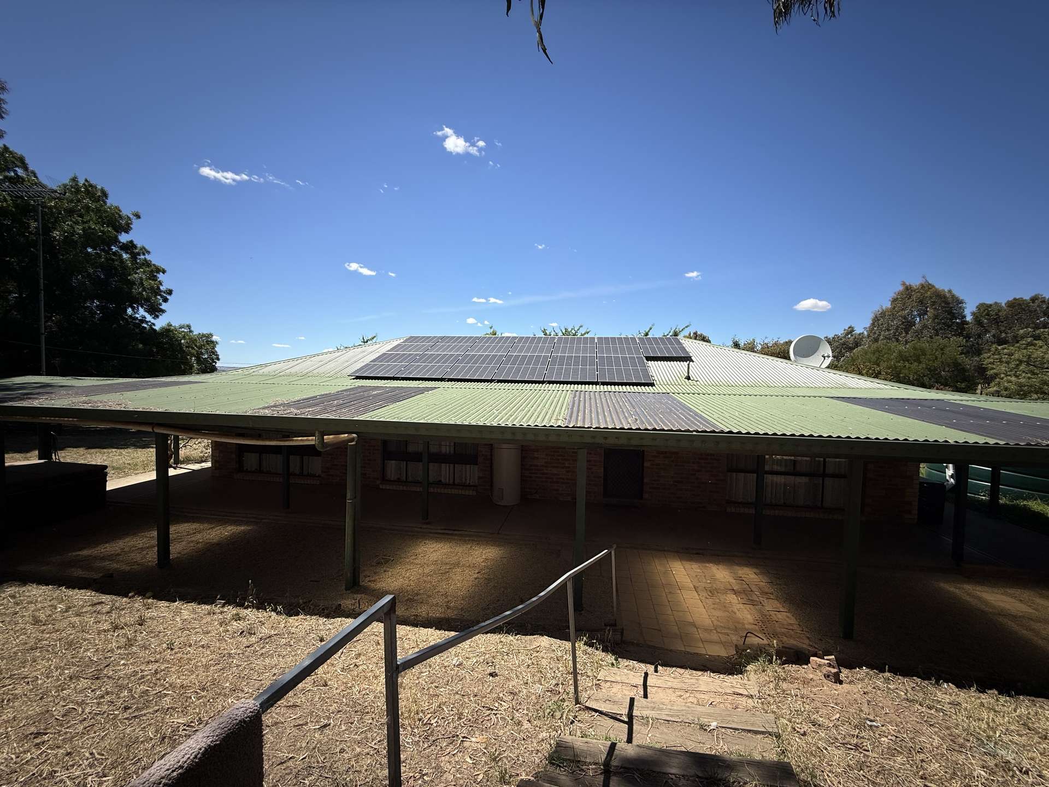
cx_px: 524
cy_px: 394
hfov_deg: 102.1
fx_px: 424
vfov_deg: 85.7
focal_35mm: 14
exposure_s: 1/1901
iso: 50
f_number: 2.2
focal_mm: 2.22
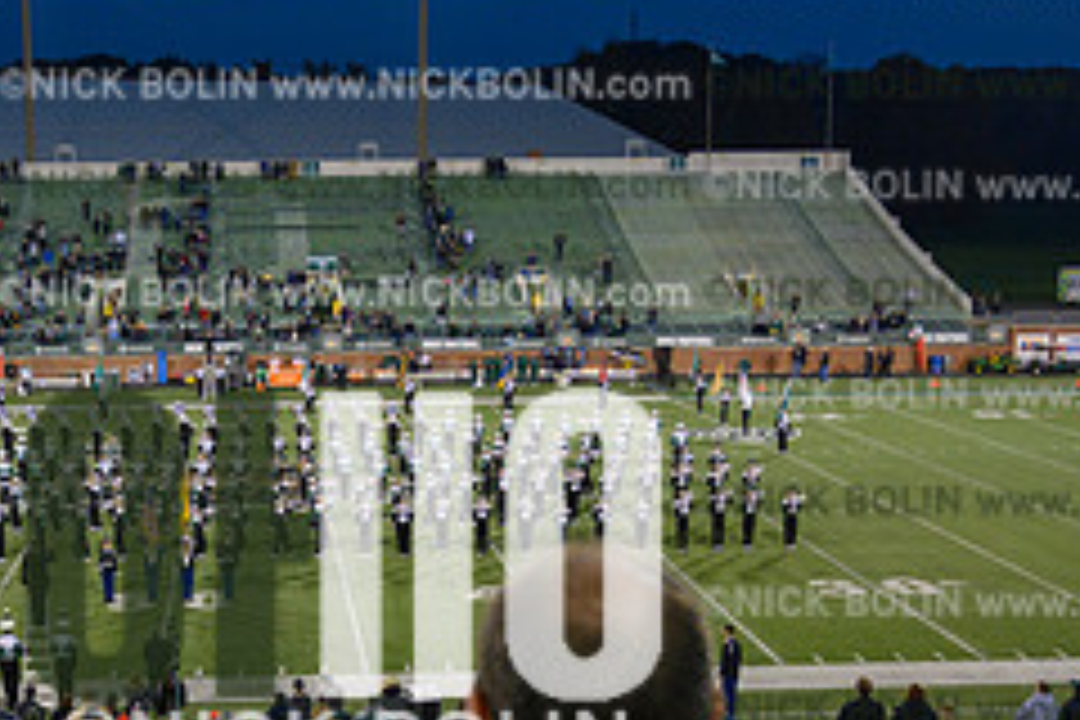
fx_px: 1740
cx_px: 342
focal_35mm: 58
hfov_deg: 34.1
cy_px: 605
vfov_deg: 23.0
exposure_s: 1/320
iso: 2000
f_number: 4
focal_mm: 24
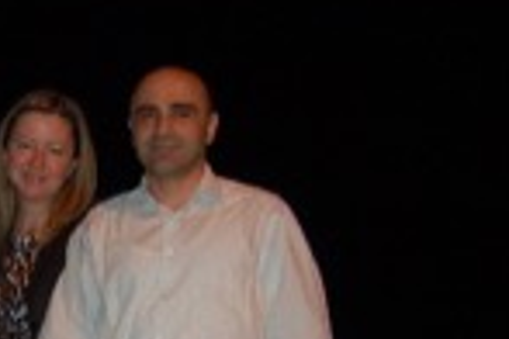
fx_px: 1795
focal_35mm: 127
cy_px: 448
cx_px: -187
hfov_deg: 15.2
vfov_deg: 10.5
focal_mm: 26
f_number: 4
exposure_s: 1/60
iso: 400
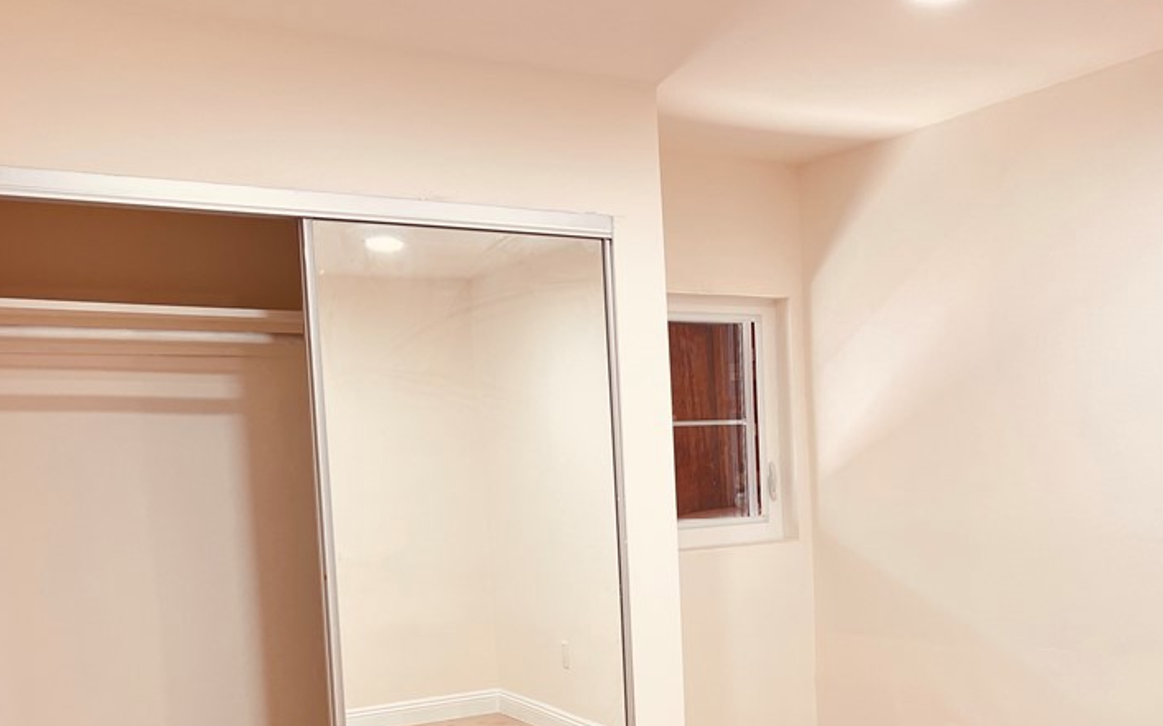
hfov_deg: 48.6
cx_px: 759
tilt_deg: -3.9
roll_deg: +2.3
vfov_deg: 31.4
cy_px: 545
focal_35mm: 40
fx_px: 1268
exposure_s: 1/60
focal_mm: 5.7
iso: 80
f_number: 1.5
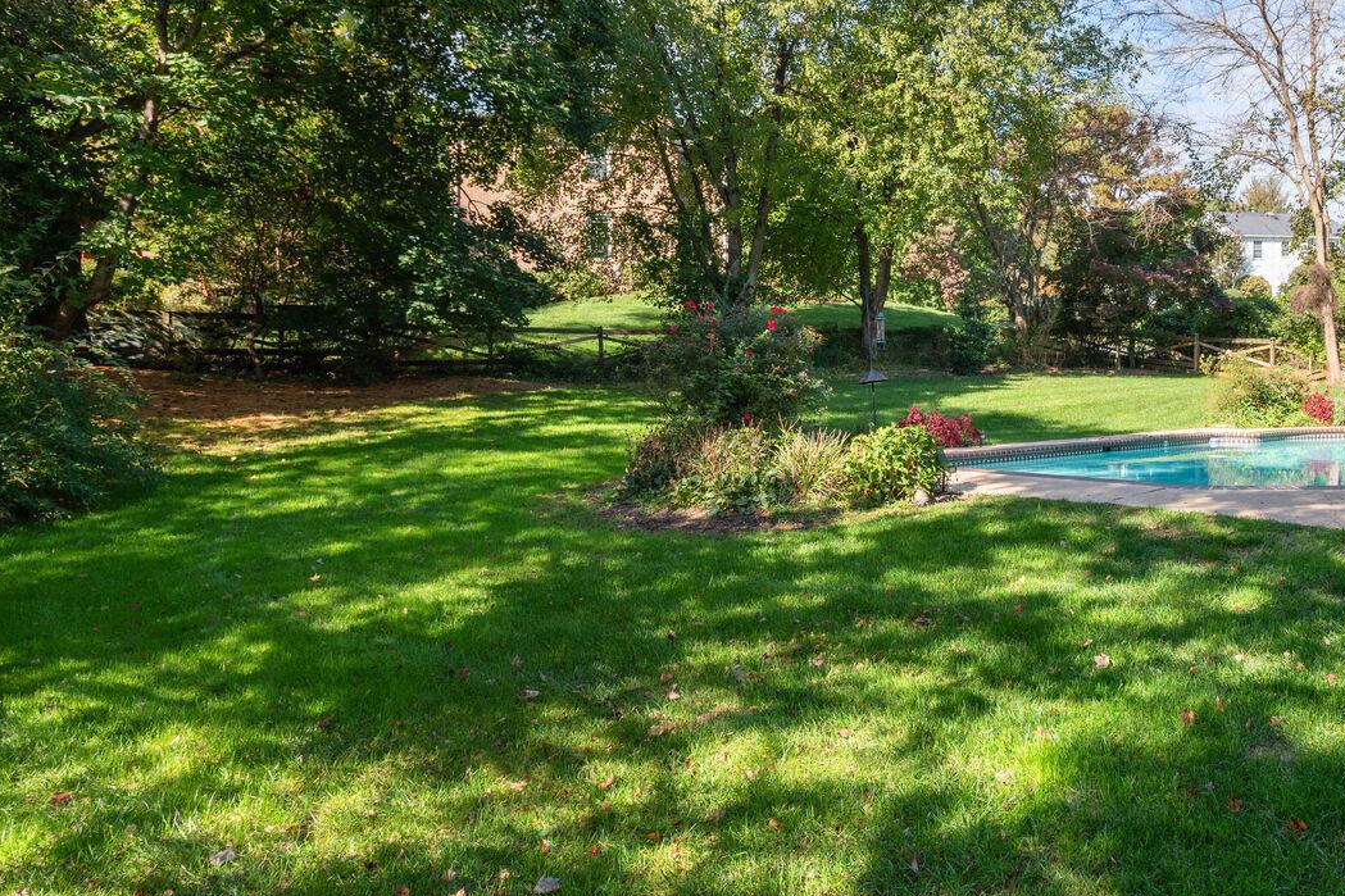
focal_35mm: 28
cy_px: 367
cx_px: 982
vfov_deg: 46.2
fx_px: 1046
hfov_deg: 62.3
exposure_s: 1/250
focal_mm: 17
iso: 200
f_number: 8
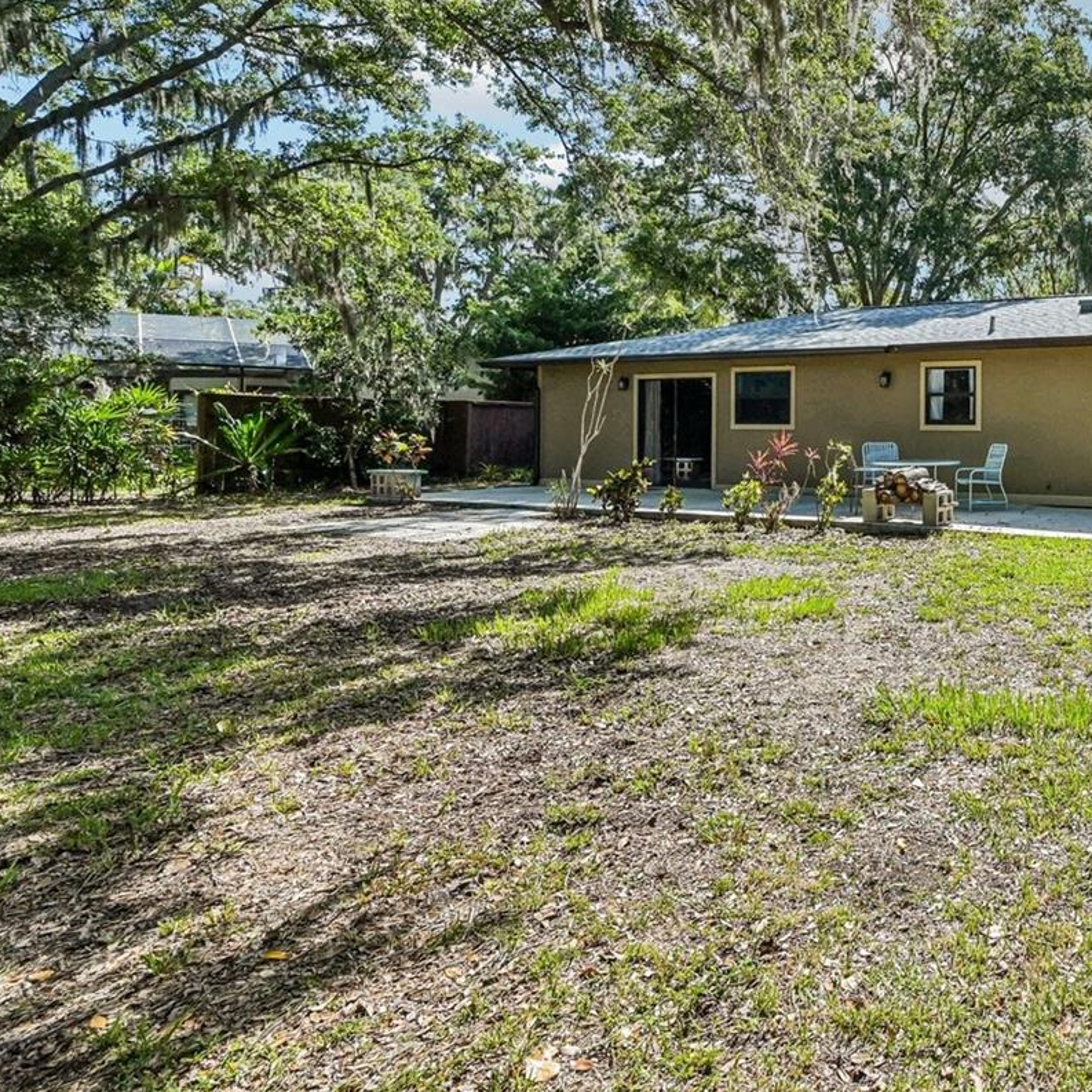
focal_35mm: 24
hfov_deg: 53.2
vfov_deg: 64.2
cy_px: 417
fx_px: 857
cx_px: 1060
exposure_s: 1/640
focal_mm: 14
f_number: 8
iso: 400
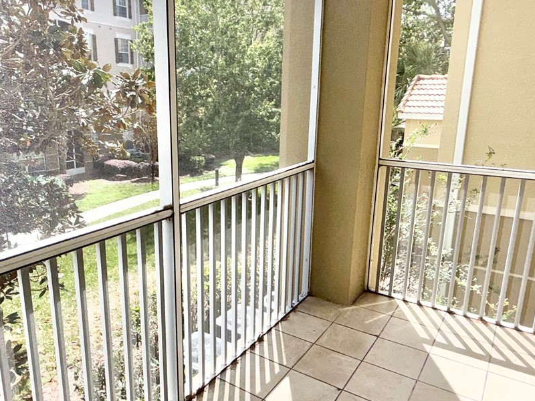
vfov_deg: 49.7
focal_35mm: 28
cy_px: 196
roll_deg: +0.1
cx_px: 237
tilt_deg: -13.5
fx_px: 433
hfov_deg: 63.3
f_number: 2.2
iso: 16
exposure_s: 1/1259
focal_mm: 2.22
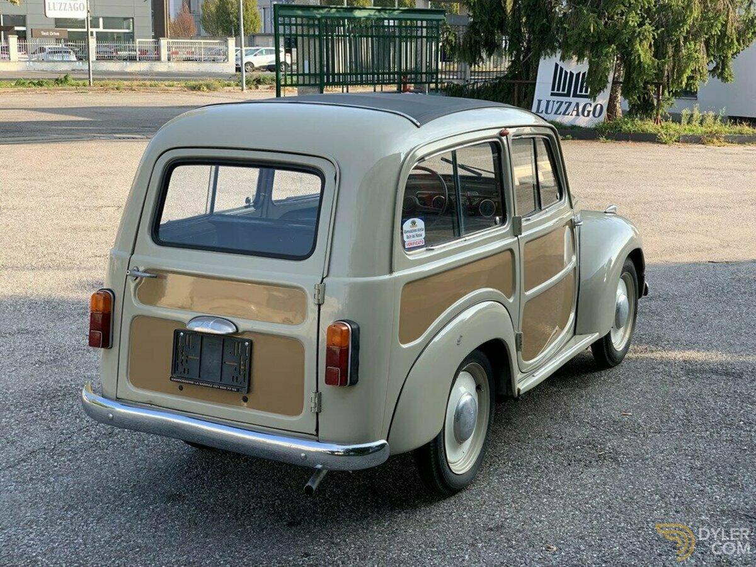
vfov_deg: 28.0
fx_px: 1136
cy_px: 284
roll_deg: -1.2
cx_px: 378
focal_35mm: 52
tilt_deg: -11.6
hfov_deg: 36.8
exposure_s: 1/216
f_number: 2.4
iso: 16
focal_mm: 6
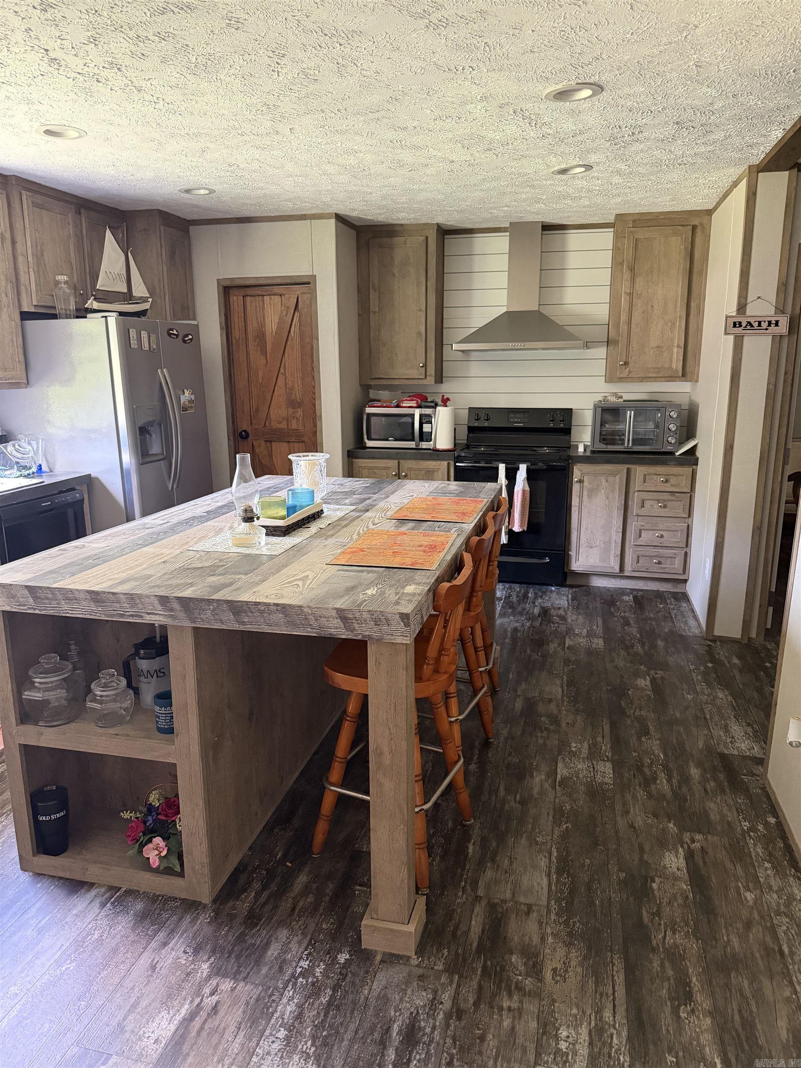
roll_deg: -1.1
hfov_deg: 56.8
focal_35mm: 24
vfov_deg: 71.6
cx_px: 400
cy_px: 534
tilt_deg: -16.6
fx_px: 740
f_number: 1.78
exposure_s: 1/60
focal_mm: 6.76
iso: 640
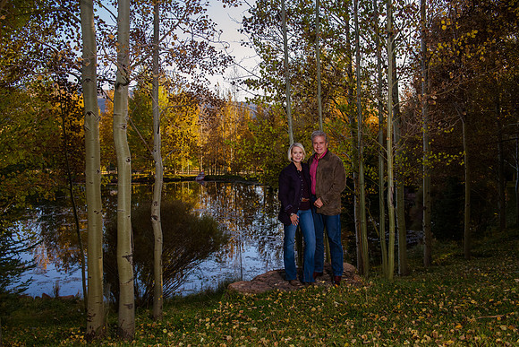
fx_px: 461
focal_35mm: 32
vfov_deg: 41.1
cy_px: 174
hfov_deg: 58.7
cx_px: 260
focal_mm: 32
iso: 640
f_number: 6.3
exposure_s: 1/200
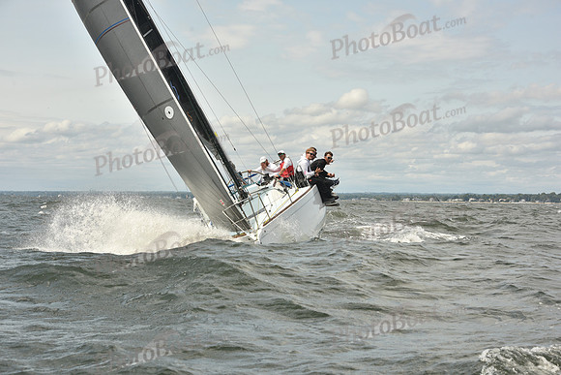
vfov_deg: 19.5
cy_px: 188
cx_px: 280
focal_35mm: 70
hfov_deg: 28.8
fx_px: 1091
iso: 250
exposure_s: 1/800
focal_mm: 70
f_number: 10
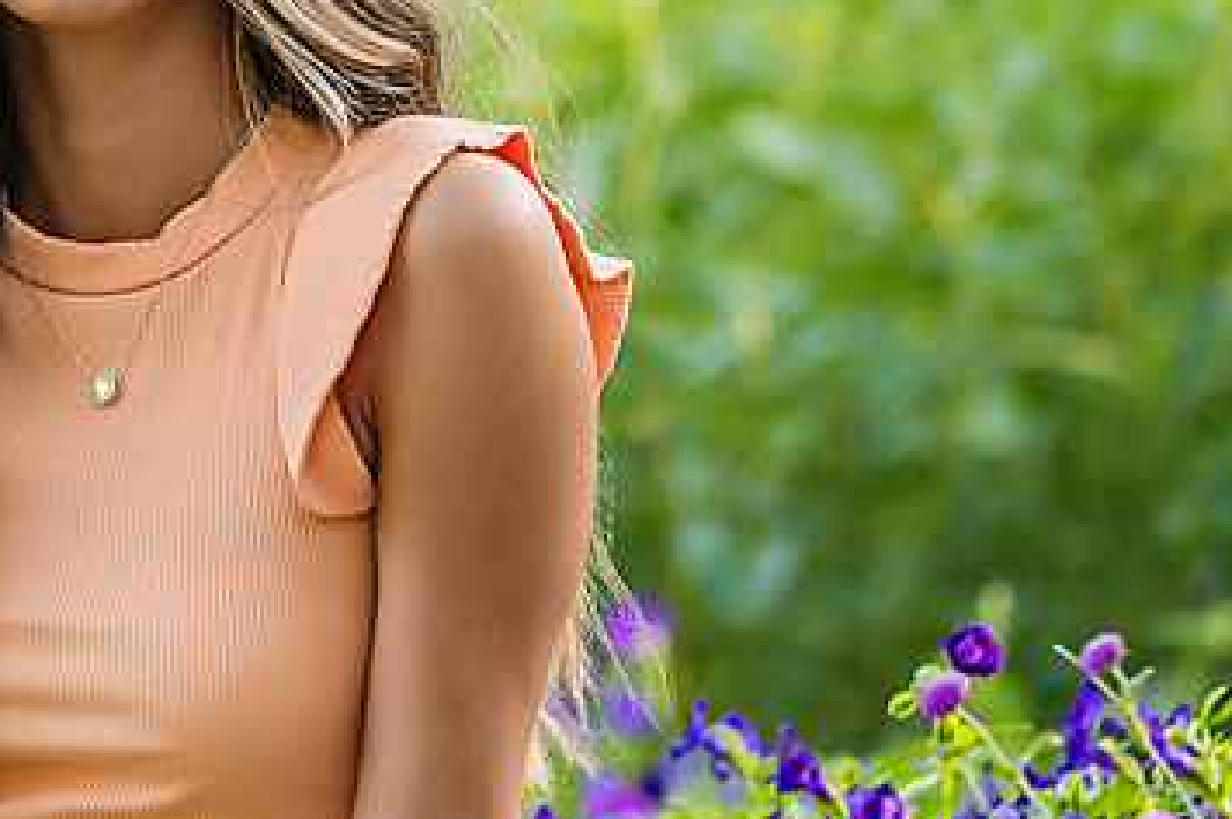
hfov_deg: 2.4
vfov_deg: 1.6
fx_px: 28925
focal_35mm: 846
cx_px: -791
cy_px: 548
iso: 320
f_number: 3.5
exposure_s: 1/500
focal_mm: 200
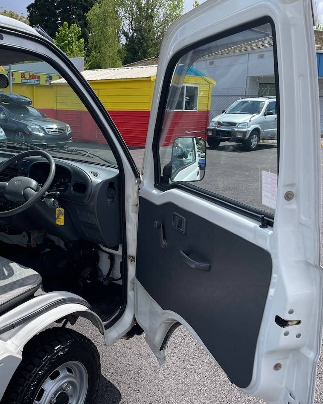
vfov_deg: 54.2
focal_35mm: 33
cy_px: 202
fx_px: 395
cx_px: 82
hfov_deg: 43.2
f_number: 1.6
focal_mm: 5.1
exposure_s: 1/2083
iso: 32
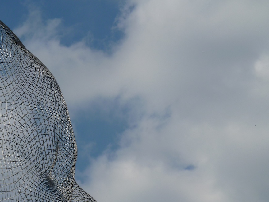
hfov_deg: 8.2
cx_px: 148
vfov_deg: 6.1
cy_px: 155
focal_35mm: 243
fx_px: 1888
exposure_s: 1/640
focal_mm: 25.2
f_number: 7.1
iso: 80
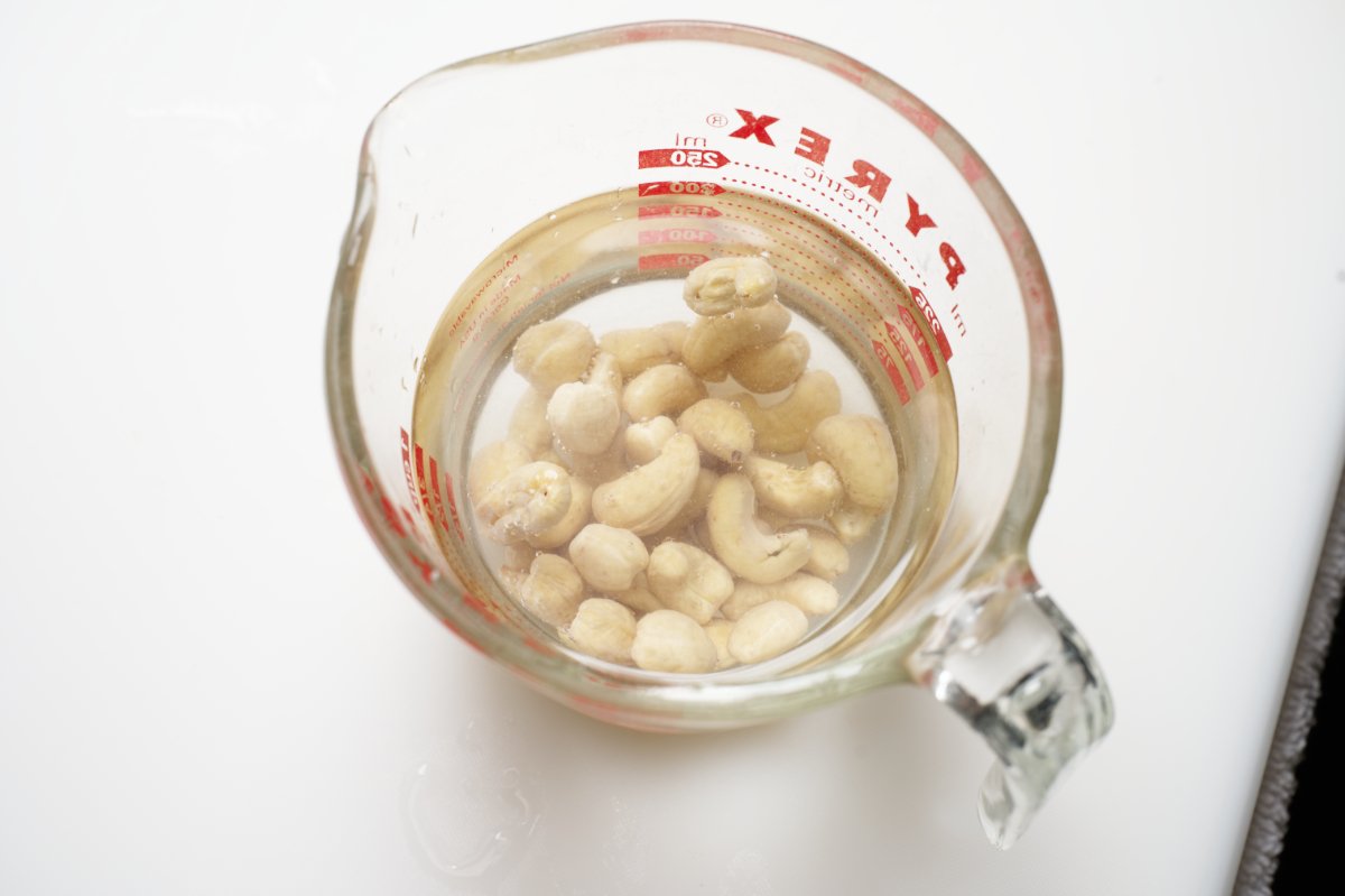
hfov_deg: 28.9
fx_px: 2614
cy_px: 448
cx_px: 672
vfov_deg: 19.4
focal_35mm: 70
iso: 200
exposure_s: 1/160
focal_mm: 70
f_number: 8
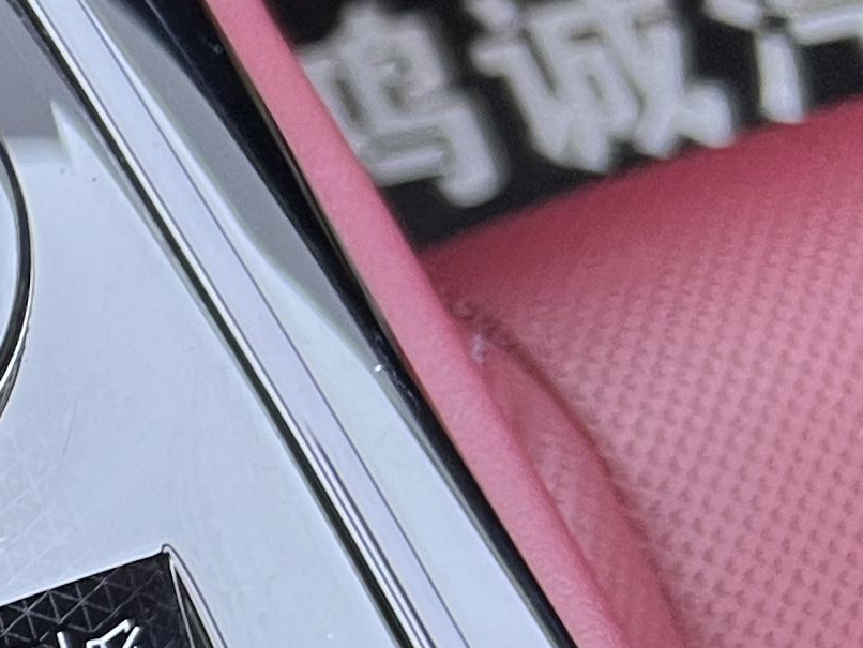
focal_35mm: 130
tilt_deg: -67.1
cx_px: -903
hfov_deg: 13.0
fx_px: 3242
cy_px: 832
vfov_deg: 11.1
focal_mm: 5.7
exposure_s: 1/42
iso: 100
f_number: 1.5
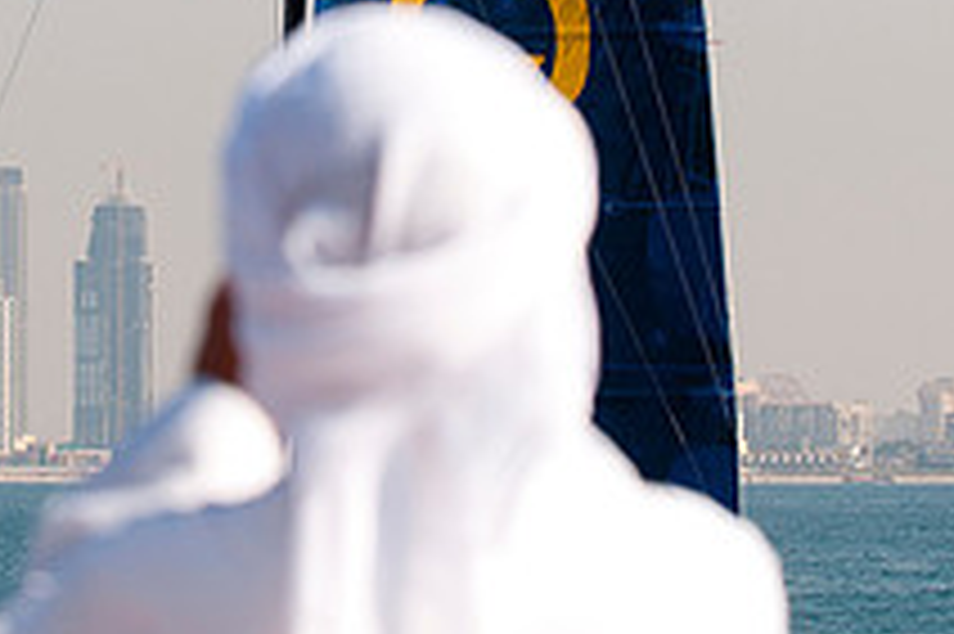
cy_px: -207
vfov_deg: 4.2
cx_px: 288
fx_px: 8711
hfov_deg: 6.3
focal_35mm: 329
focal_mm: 80
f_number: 4.5
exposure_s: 1/1250
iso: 100
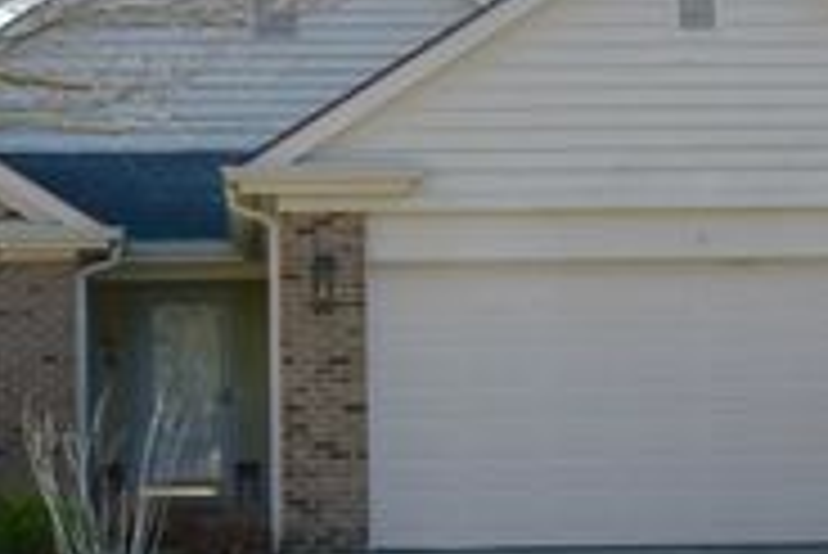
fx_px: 2624
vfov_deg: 12.0
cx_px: 324
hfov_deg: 17.9
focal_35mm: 114
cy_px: 236
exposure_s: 1/125
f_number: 20
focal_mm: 42
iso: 400
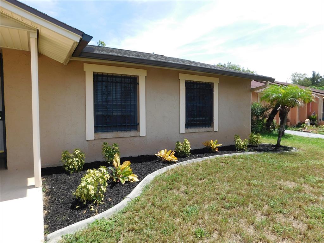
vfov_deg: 58.9
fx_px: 215
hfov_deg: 73.9
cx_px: 162
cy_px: 122
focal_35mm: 23
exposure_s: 1/1250
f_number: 3
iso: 125
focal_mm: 4
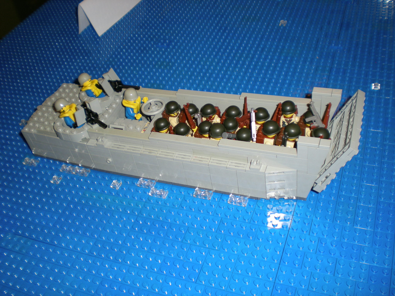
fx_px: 434
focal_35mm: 38
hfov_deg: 49.0
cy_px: 148
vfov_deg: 37.7
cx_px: 198
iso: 50
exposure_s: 1/60
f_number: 3.1
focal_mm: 6.3
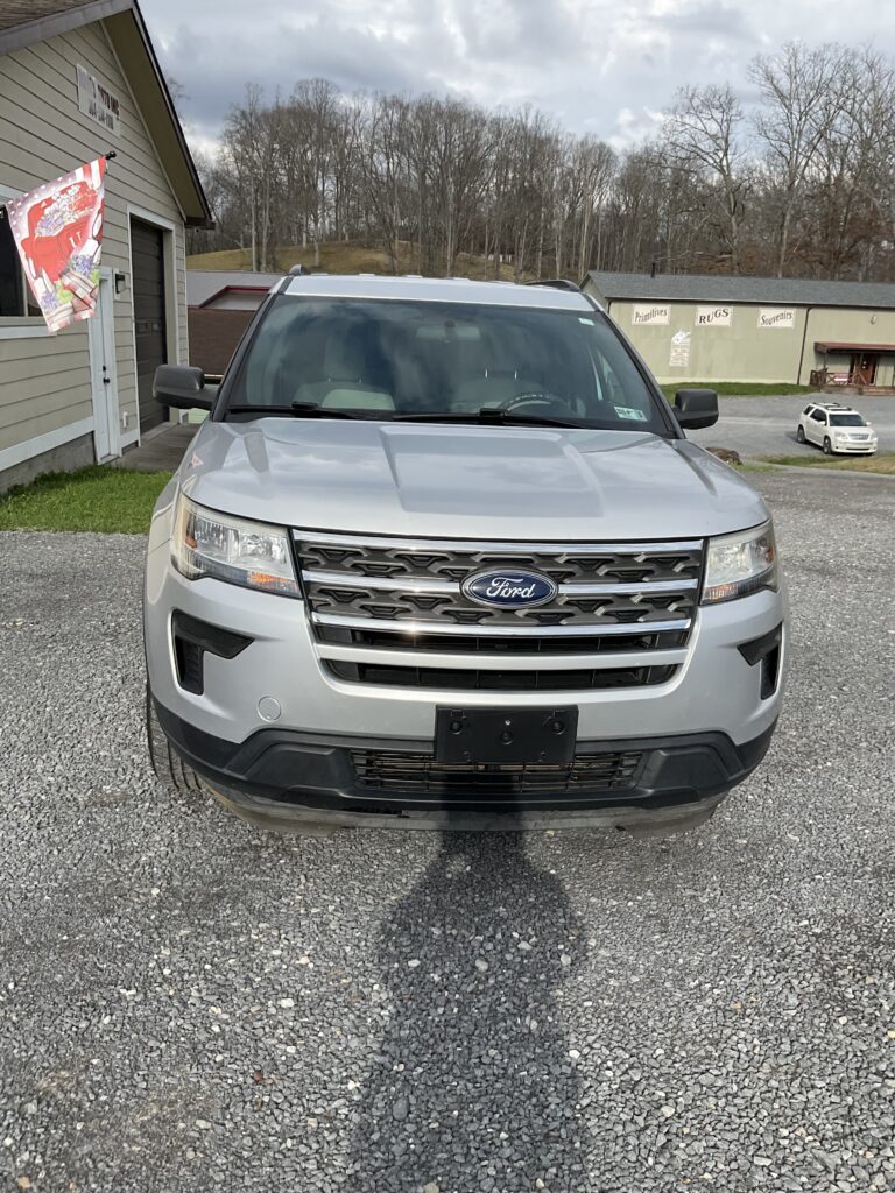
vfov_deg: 61.7
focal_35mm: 29
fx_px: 1000
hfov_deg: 48.2
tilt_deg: -15.0
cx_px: 448
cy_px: 596
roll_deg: -2.3
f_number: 1.8
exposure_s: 1/1730
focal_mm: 3
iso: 16
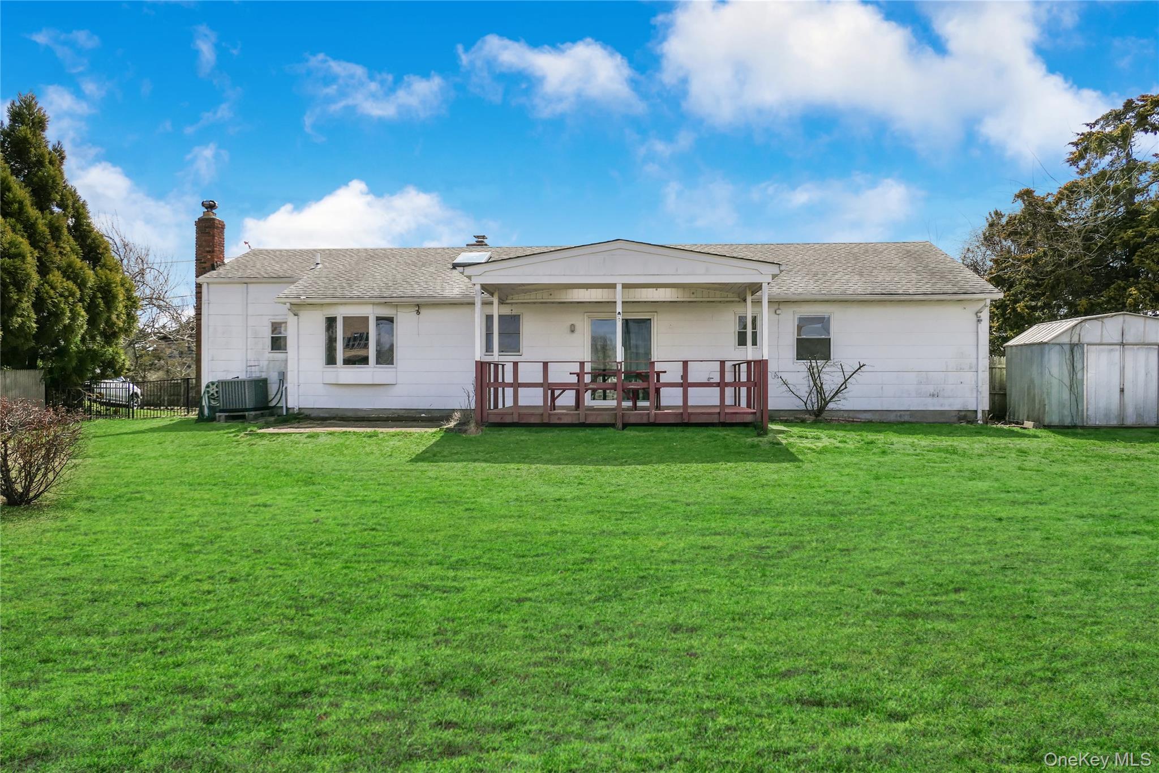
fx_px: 773
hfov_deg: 73.7
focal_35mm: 24
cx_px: 580
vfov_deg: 53.1
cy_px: 386
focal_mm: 8.8
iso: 125
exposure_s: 1/1600
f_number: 4
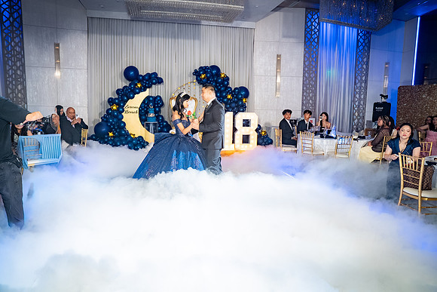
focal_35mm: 24
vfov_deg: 53.2
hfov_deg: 73.7
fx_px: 291
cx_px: 218
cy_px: 146
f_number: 4
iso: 800
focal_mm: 24
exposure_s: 1/160
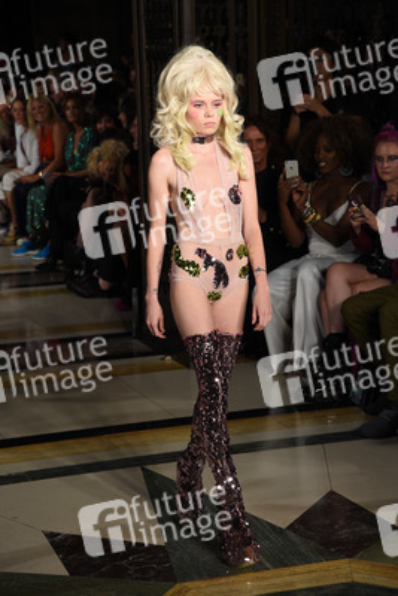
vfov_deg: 23.6
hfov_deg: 15.9
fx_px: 1425
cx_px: 199
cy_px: 298
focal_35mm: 86
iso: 1000
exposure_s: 1/640
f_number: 5.6
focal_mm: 86
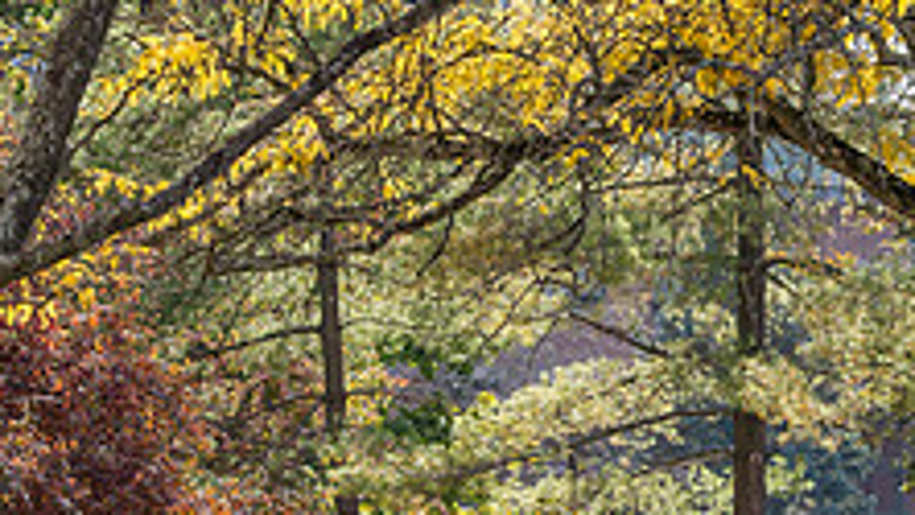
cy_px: 282
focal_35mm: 246
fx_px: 5970
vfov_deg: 4.9
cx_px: 779
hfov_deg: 8.7
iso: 250
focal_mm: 90
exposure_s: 1/200
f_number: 8
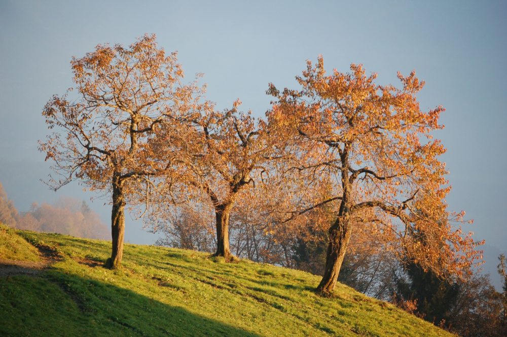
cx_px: 254
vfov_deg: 7.6
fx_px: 2533
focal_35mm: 180
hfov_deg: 11.4
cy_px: 168
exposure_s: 1/200
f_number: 5
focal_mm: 120
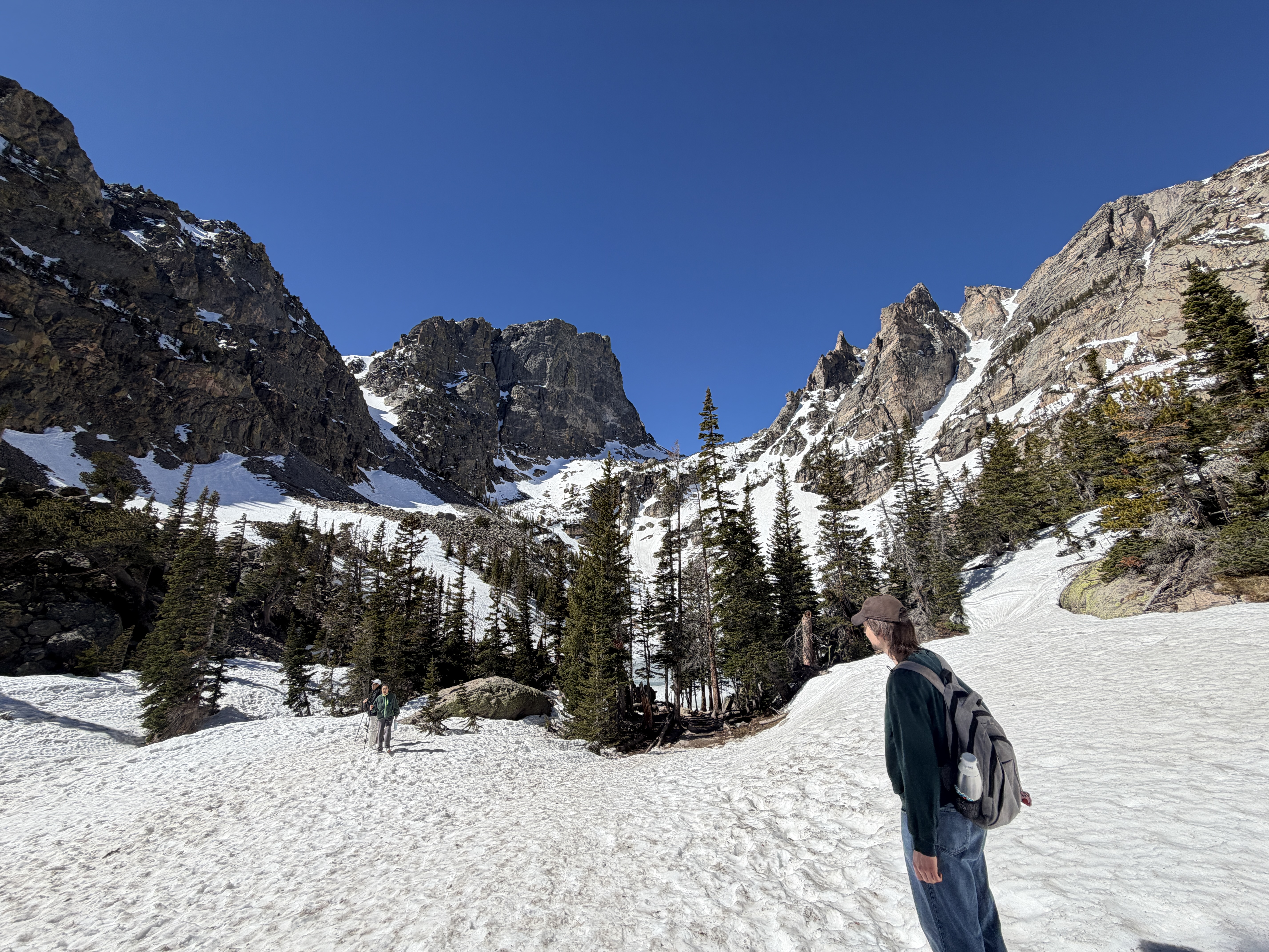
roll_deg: -1.1
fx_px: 513
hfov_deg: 102.1
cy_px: 476
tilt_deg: +19.4
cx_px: 634
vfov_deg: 85.7
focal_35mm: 14
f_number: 2.2
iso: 20
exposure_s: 1/1572
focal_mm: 2.22
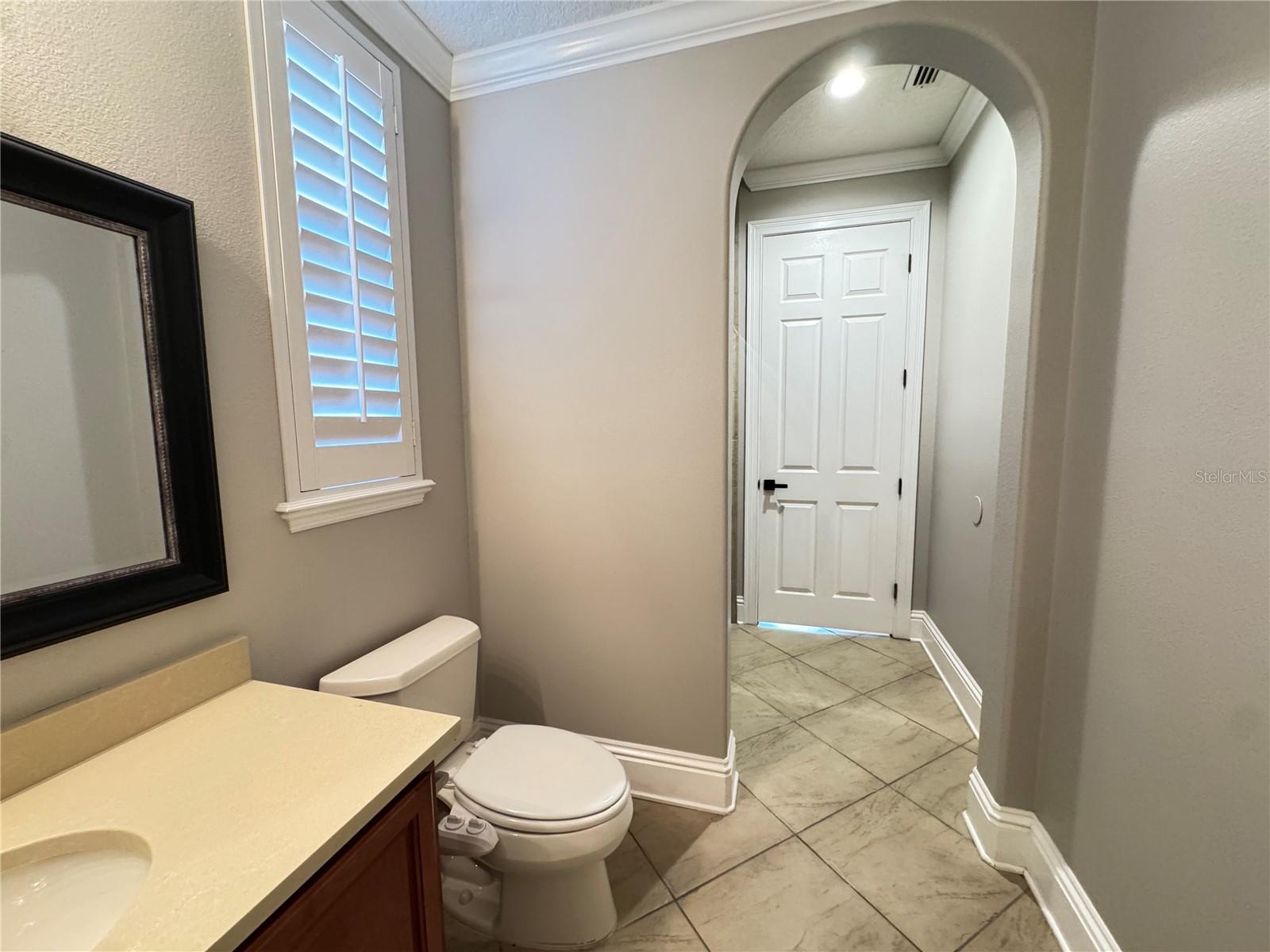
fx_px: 514
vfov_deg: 85.7
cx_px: 635
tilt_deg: -7.6
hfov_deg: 102.1
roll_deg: -0.2
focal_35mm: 14
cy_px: 476
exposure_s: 1/60
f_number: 2.2
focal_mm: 2.22
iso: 640
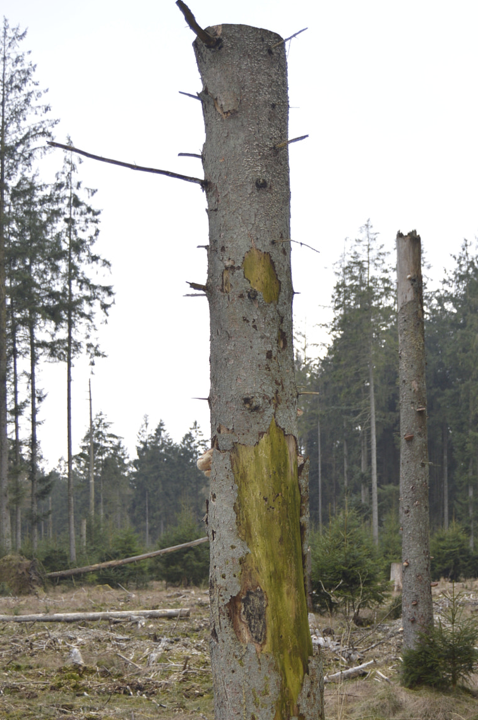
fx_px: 1177
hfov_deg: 22.8
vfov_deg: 33.7
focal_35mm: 59
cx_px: 320
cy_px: 479
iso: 125
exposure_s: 1/125
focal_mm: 28
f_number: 4
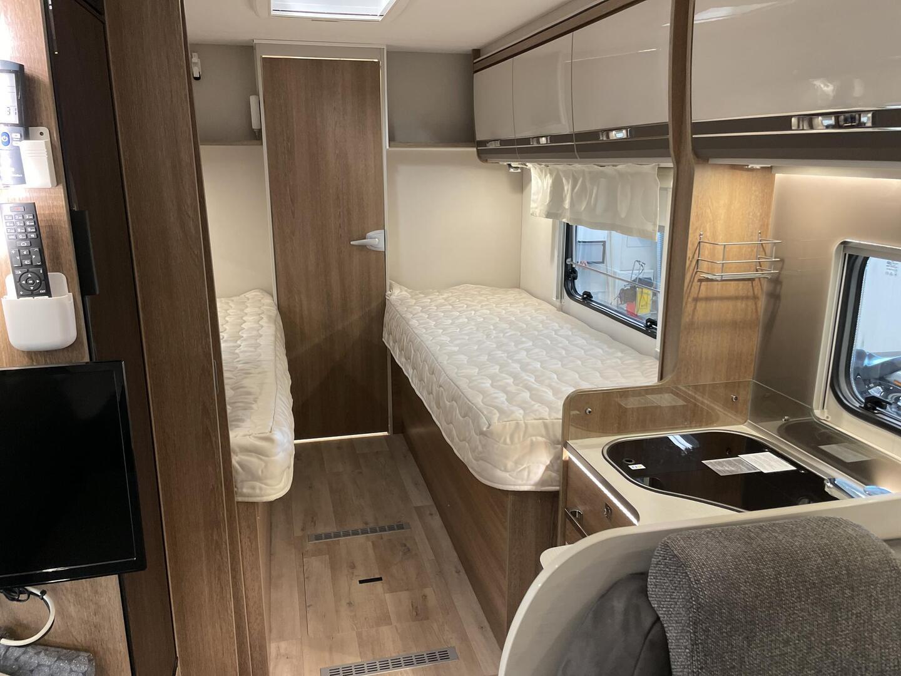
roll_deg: +0.8
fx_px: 677
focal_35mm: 26
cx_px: 450
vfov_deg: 53.1
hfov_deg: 67.3
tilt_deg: -11.7
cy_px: 338
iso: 200
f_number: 1.6
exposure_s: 1/50
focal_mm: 4.2
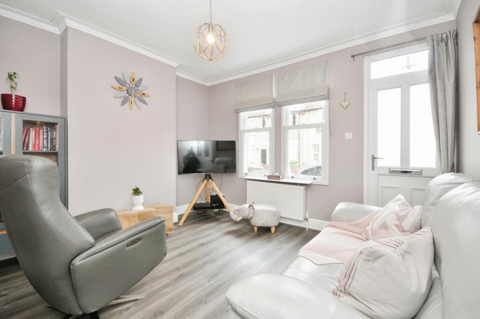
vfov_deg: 77.2
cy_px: 160
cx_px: 240
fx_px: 200
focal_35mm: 15
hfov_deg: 100.4
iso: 500
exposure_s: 1/60
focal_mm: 10
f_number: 6.3
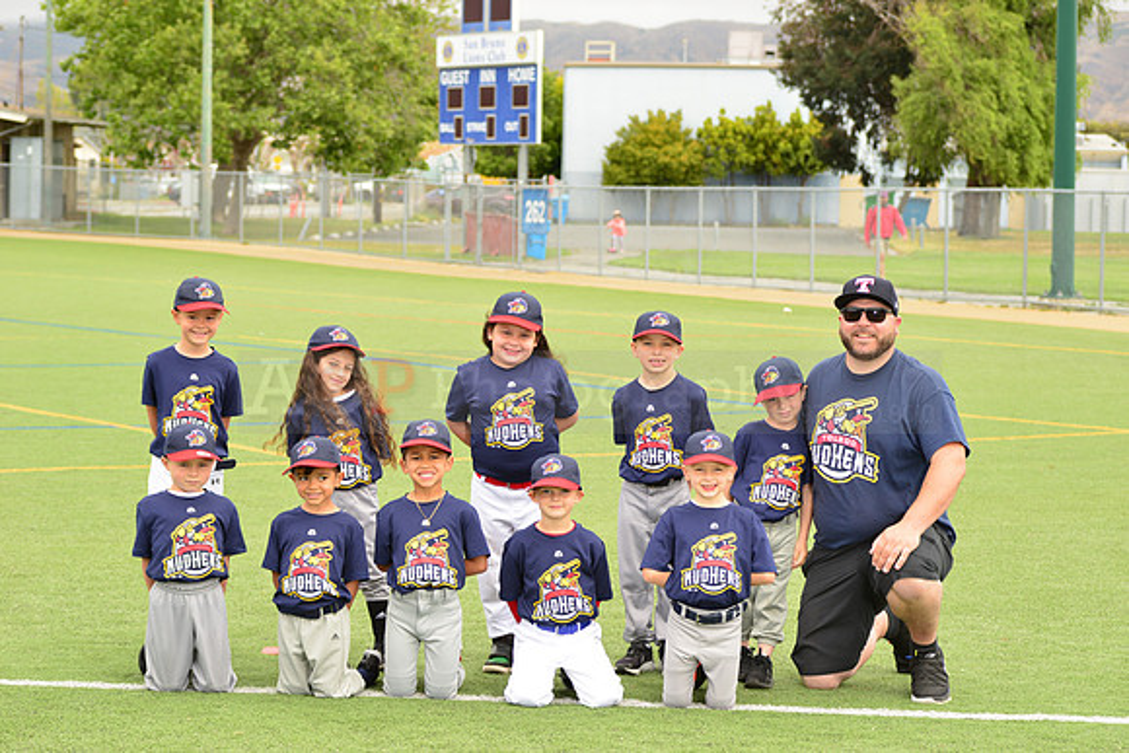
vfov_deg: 13.7
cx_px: 564
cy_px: 376
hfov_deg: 20.4
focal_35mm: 100
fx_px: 3137
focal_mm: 100
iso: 250
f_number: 8
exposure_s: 1/200
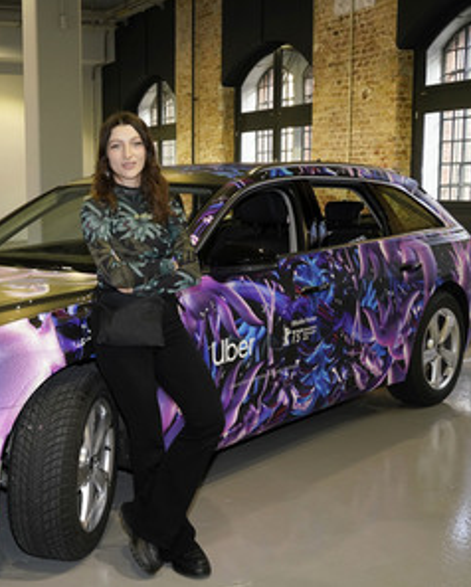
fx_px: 818
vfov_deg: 39.5
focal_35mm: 47
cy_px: 293
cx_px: 94
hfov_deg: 31.3
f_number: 8
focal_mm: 33
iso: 1600
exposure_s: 1/80
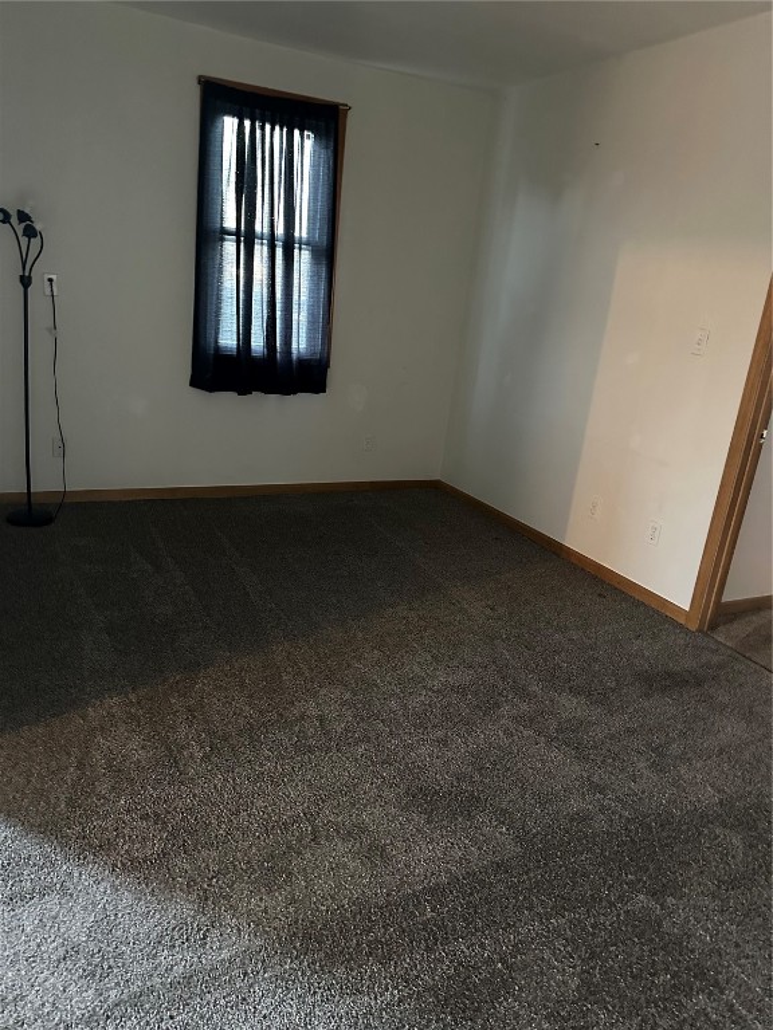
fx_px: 715
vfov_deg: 71.6
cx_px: 386
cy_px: 515
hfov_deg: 56.8
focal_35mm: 24
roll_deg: -5.6
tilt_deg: -19.1
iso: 1000
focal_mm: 6.86
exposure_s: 1/30
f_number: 1.78
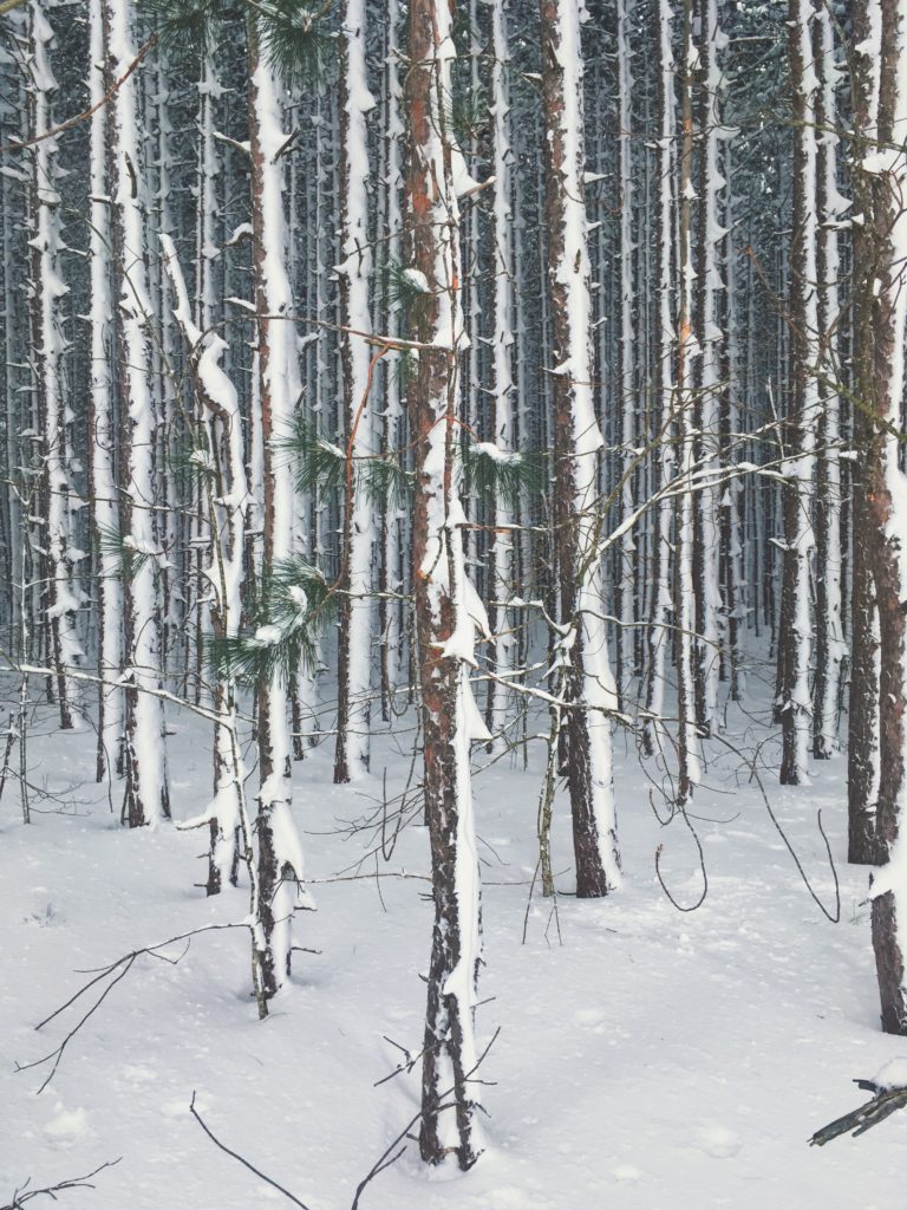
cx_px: 454
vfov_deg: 61.7
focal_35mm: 29
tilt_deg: -0.9
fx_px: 1013
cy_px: 605
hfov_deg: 48.2
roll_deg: -0.1
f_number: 2.2
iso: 25
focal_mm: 4.15
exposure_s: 1/120
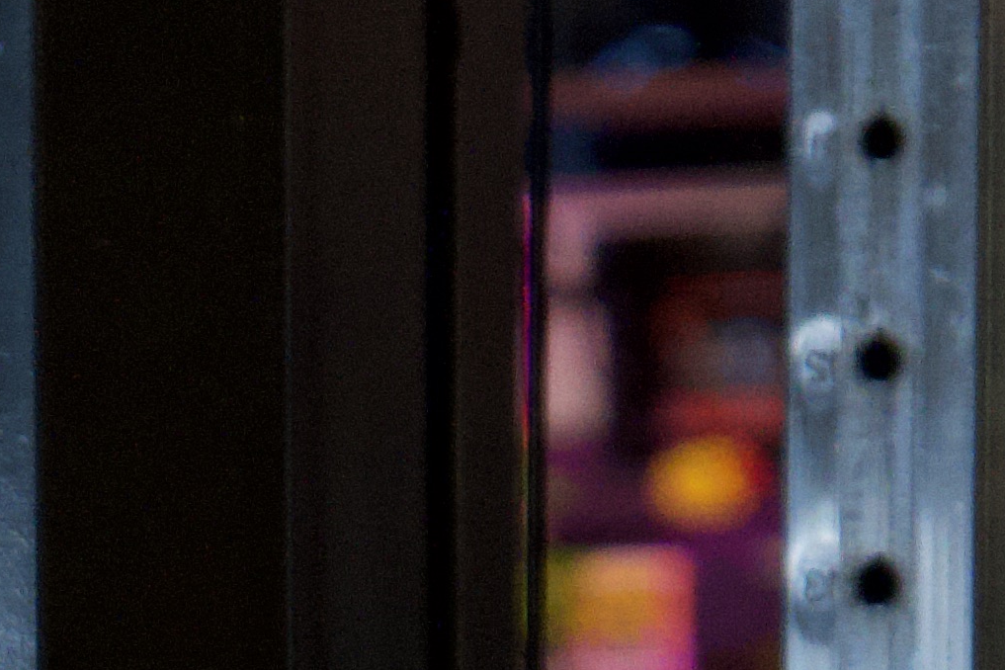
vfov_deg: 1.8
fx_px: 20768
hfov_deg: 2.8
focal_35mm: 744
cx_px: -780
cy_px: 1922
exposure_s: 1/200
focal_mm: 108
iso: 4000
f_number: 5.6
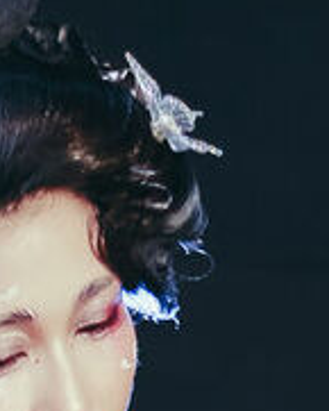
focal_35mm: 400
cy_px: 1071
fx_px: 4864
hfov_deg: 3.9
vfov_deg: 4.7
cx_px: 59
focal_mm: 50
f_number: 2
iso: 320
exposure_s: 1/100
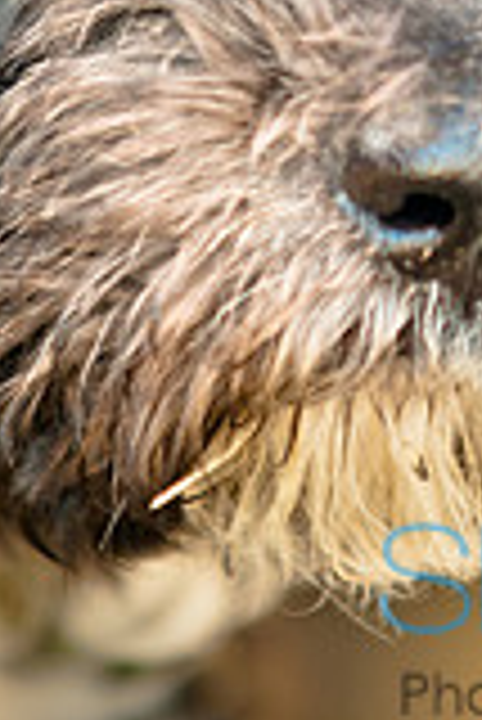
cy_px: -207
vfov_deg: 2.8
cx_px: 417
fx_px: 14797
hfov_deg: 1.9
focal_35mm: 738
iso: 200
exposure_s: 1/100
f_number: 2.8
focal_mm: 175
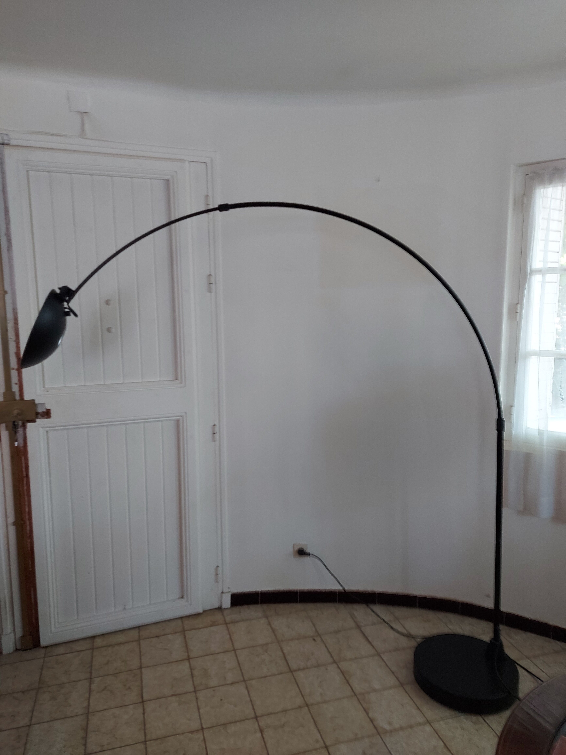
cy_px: 378
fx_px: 523
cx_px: 283
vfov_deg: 71.6
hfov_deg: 56.8
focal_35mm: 24
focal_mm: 5.23
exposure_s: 1/40
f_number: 1.8
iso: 250
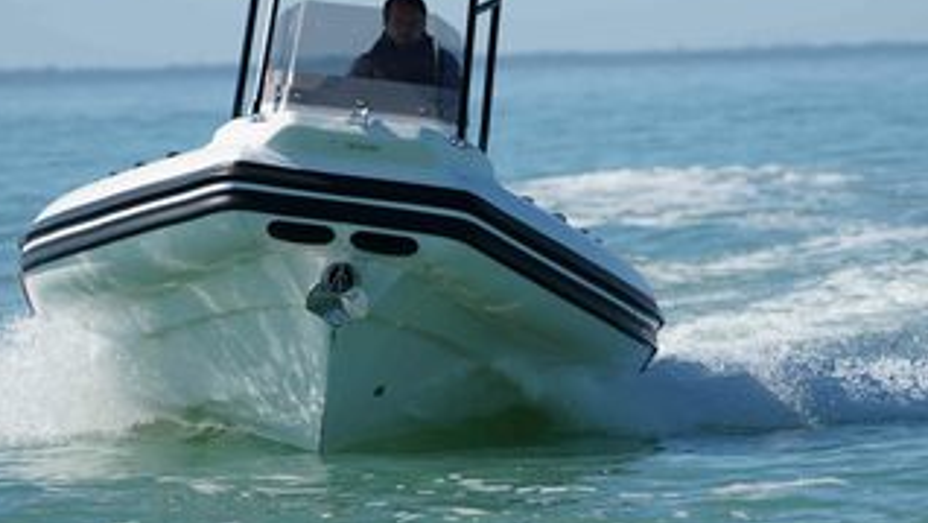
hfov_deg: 4.6
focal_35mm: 469
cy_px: 213
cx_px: 502
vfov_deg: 2.6
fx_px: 11543
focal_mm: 237
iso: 125
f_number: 6.3
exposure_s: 1/800
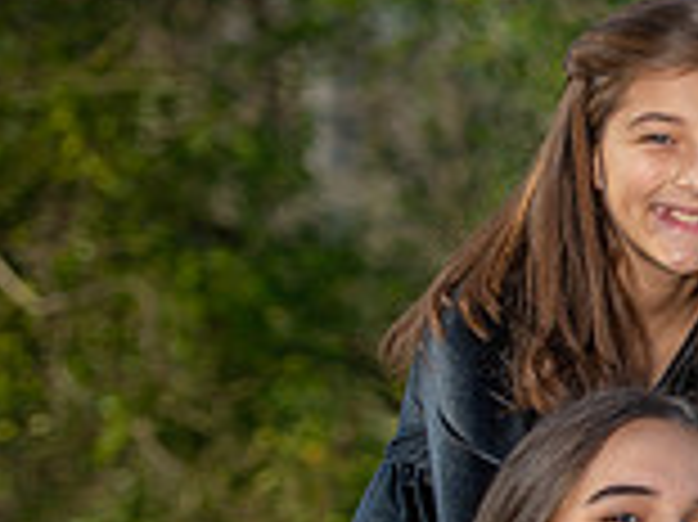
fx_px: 7233
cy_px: 513
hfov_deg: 5.5
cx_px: 1193
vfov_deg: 4.1
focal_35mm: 359
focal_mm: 100
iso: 50
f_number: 3.5
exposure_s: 1/250
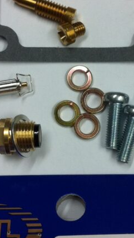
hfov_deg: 13.3
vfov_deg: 23.4
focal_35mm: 91
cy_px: 98
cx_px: 74
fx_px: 574
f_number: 2.8
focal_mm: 3.85
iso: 80
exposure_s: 1/40
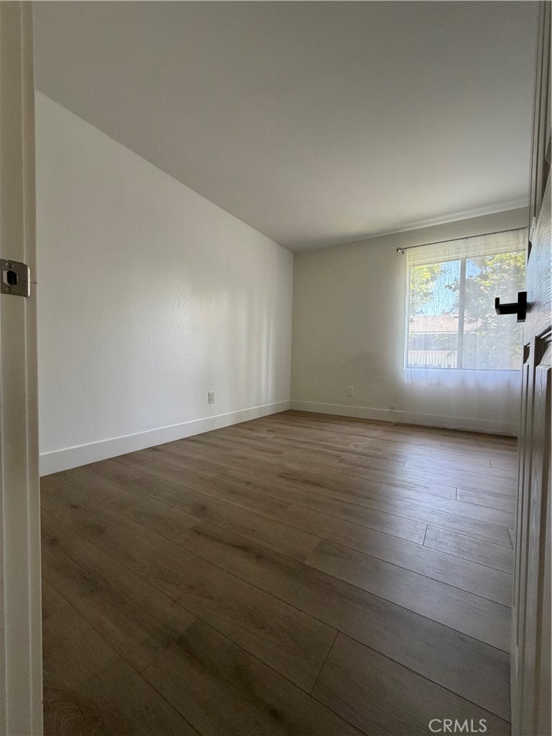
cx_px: 276
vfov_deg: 102.1
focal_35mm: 14
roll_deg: -1.7
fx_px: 298
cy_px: 368
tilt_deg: -1.9
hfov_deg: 85.7
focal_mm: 2.22
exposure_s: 1/121
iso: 320
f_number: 2.2
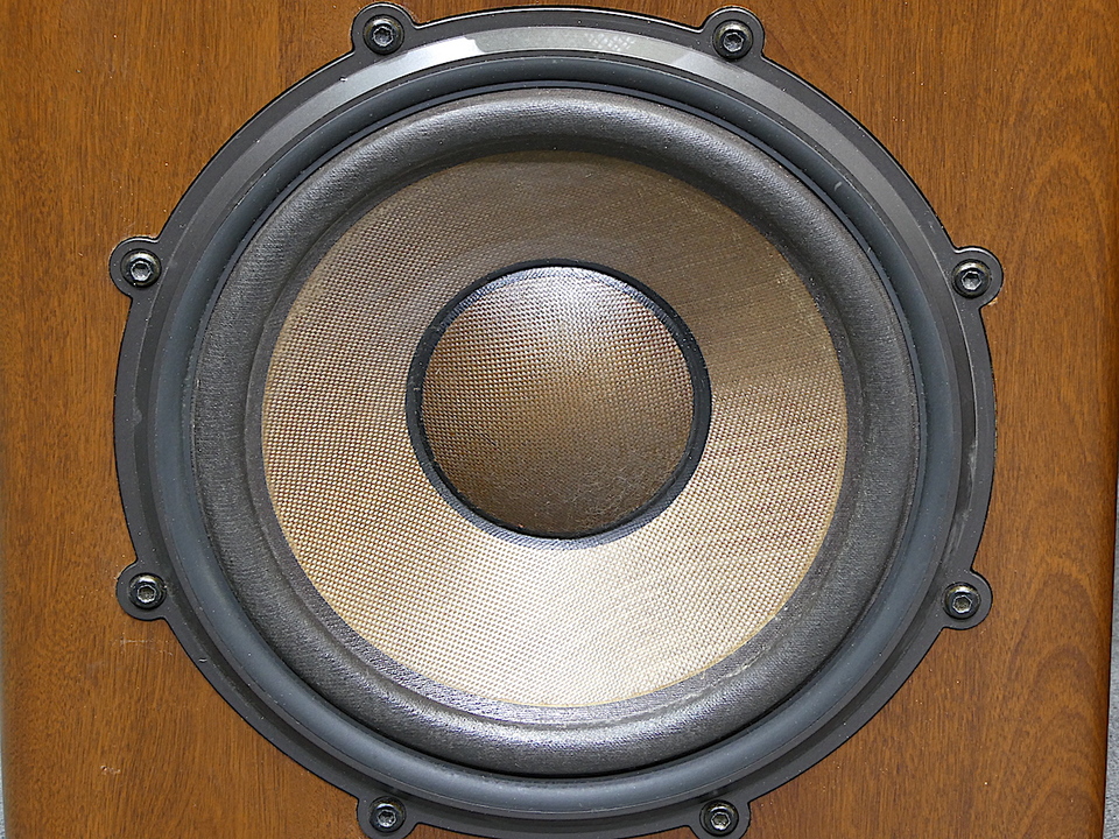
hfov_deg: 13.1
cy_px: 420
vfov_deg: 9.8
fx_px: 4881
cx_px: 560
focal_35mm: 151
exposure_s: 1/1.6
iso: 200
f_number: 5.4
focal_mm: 27.1
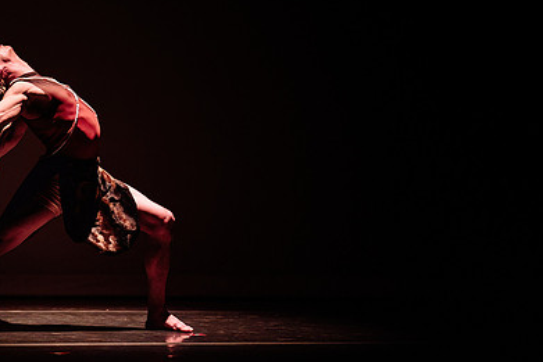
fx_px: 1313
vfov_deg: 15.7
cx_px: 134
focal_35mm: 87
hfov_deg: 23.1
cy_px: 231
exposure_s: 1/200
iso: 1000
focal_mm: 50
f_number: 1.2
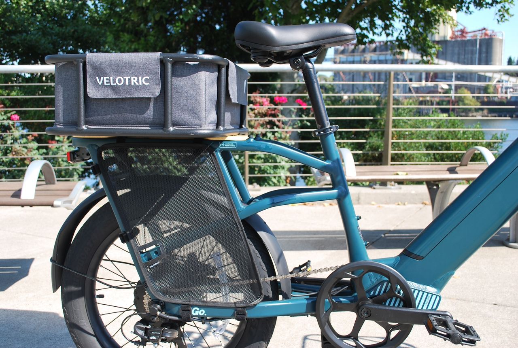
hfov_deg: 49.4
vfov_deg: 34.4
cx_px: 259
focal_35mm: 39
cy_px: 174
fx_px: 562
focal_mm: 26
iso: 100
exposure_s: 1/160
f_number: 6.3
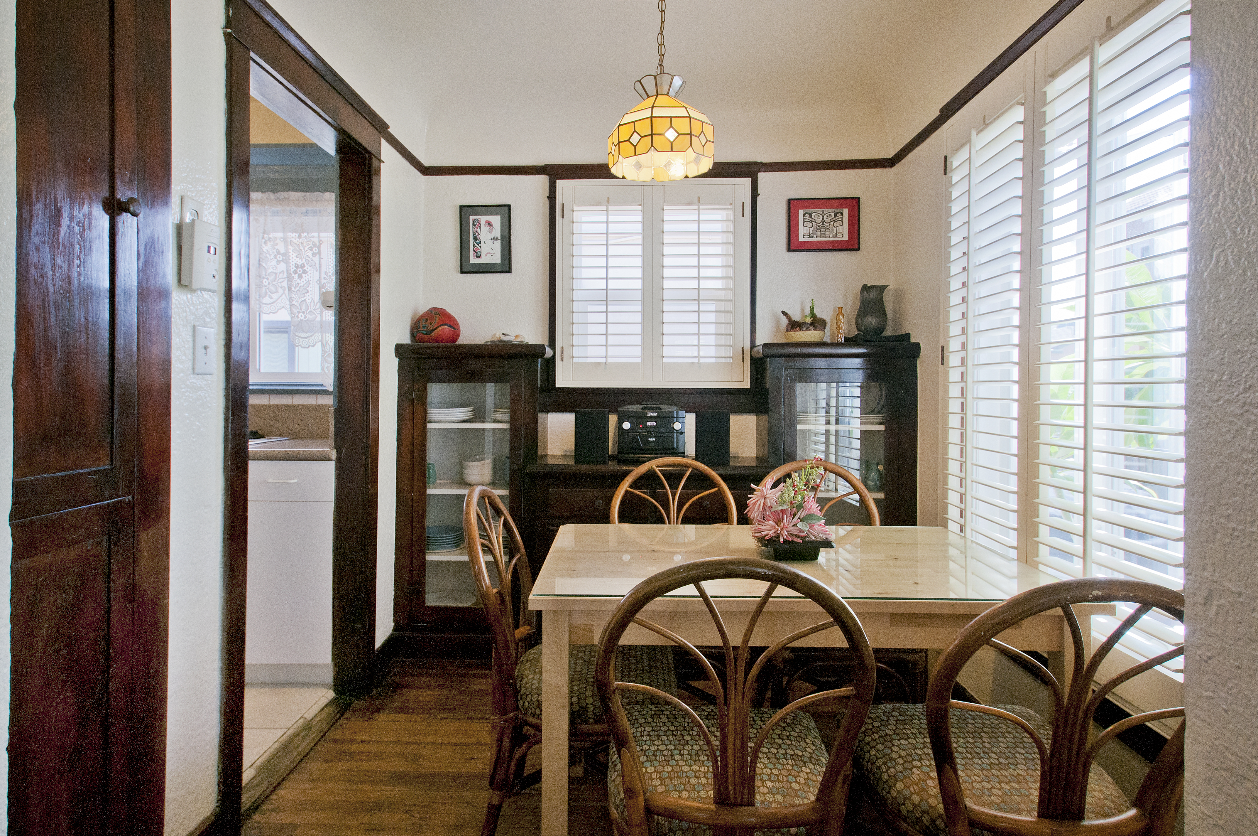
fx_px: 628
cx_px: 629
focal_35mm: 18
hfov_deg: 90.1
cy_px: 418
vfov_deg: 67.2
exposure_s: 1/60
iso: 280
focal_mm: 12
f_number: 8
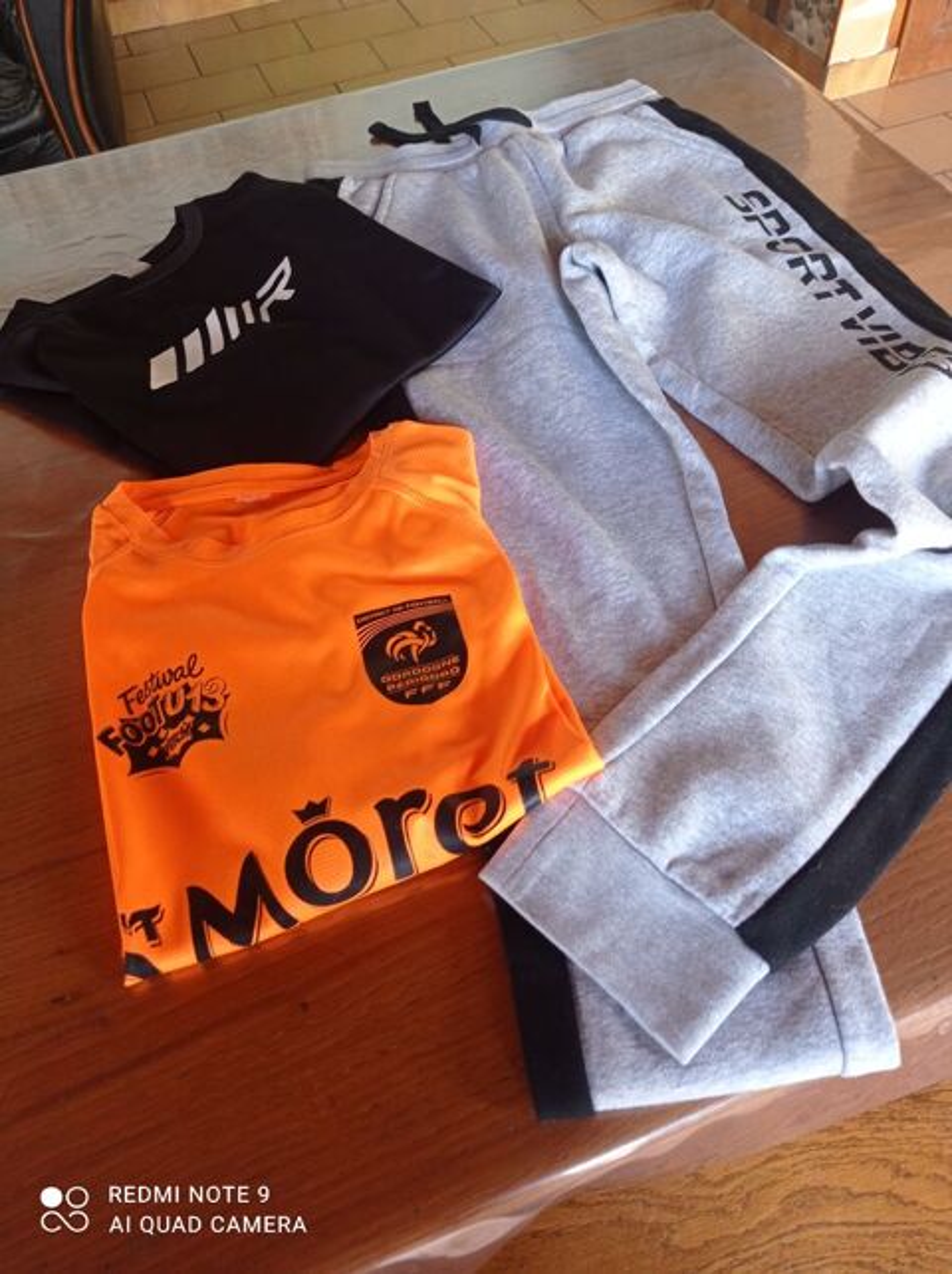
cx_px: 476
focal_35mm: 28
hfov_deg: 49.7
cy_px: 637
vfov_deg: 63.5
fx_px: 1029
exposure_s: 1/33.3
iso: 357
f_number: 1.79
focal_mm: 4.74
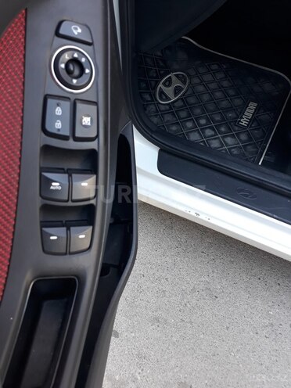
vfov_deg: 65.3
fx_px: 303
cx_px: 146
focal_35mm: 27
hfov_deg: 51.4
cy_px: 194
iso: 64
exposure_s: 1/50
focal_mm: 3.6
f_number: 1.9
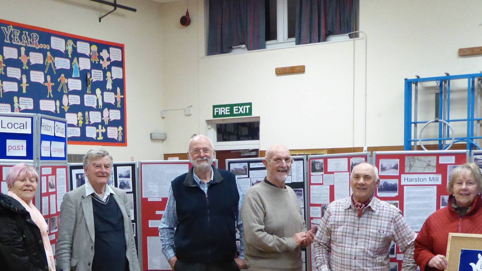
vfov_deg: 18.9
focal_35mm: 62
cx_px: 186
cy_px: 265
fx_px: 792
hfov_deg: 33.7
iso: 800
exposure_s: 1/50
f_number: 3.7
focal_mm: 6.3
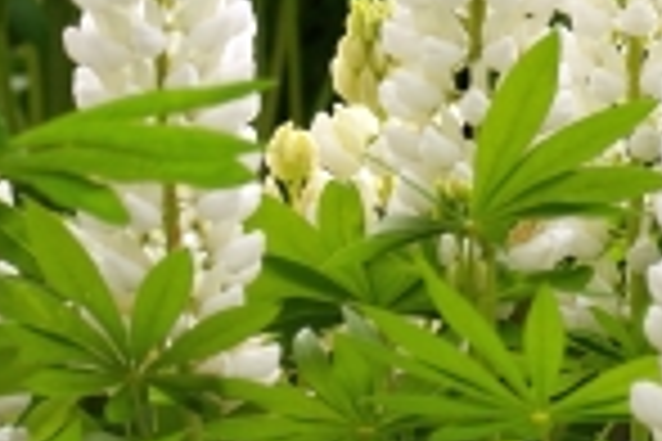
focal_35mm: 587
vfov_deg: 2.3
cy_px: -99
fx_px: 10793
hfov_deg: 3.5
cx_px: 964
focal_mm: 90
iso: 200
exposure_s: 1/200
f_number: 5.6
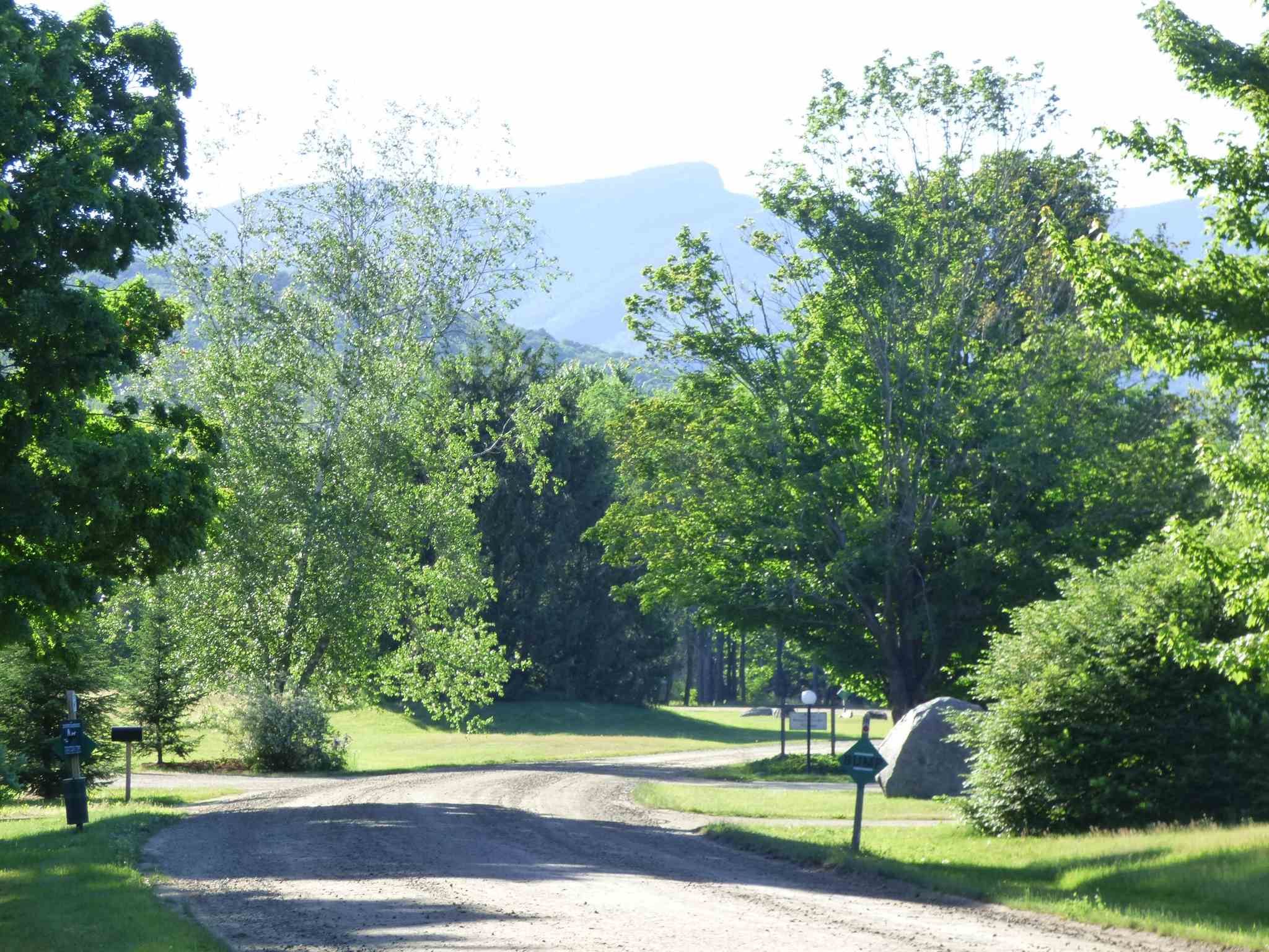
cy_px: 476
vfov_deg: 10.3
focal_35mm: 144
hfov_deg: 13.7
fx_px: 5279
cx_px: 634
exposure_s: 1/125
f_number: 5.3
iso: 160
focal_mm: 25.81
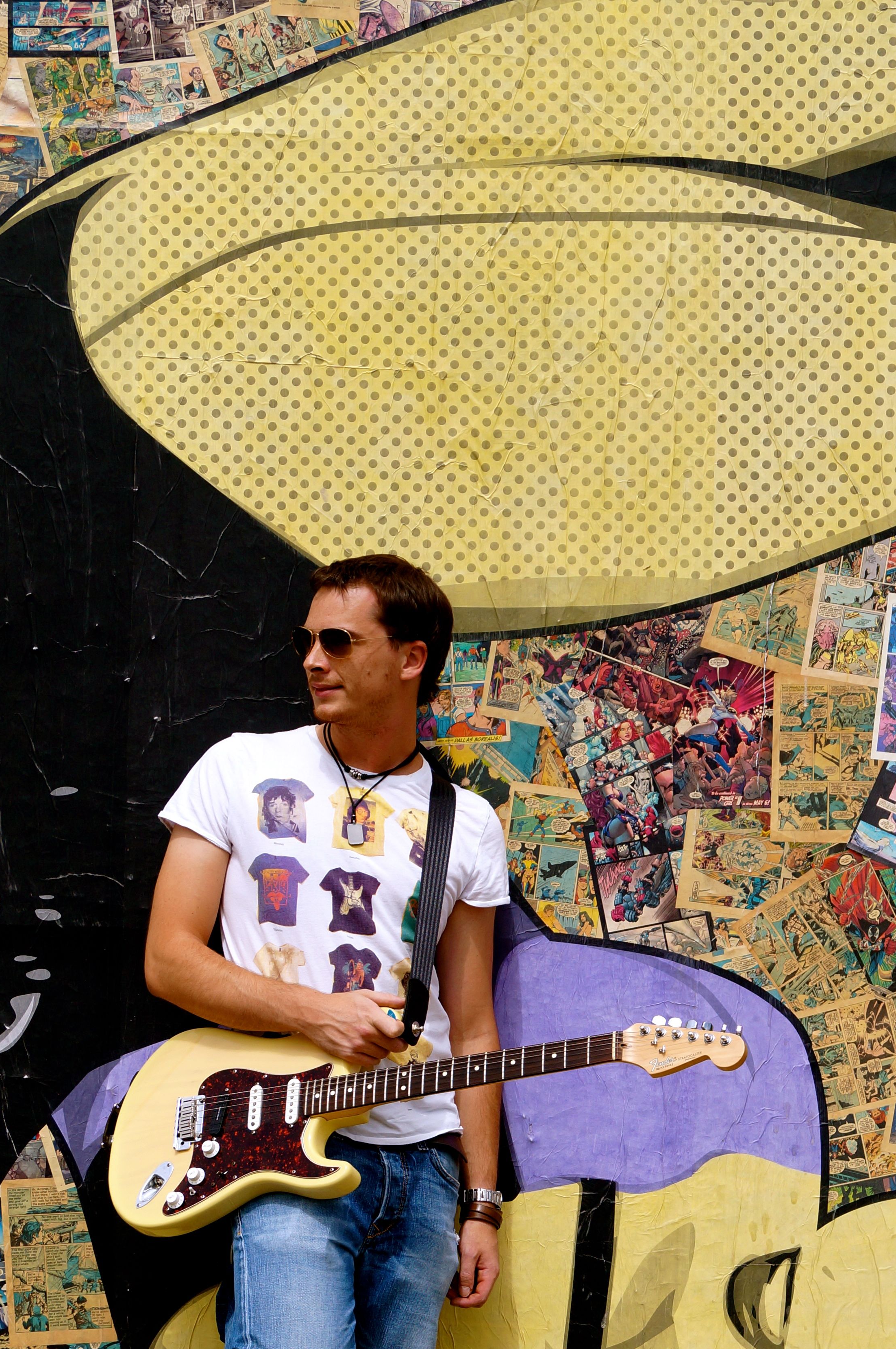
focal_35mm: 78
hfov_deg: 17.5
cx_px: 584
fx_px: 2909
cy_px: 953
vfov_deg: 25.9
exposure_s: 1/800
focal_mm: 35
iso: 100
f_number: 5.6
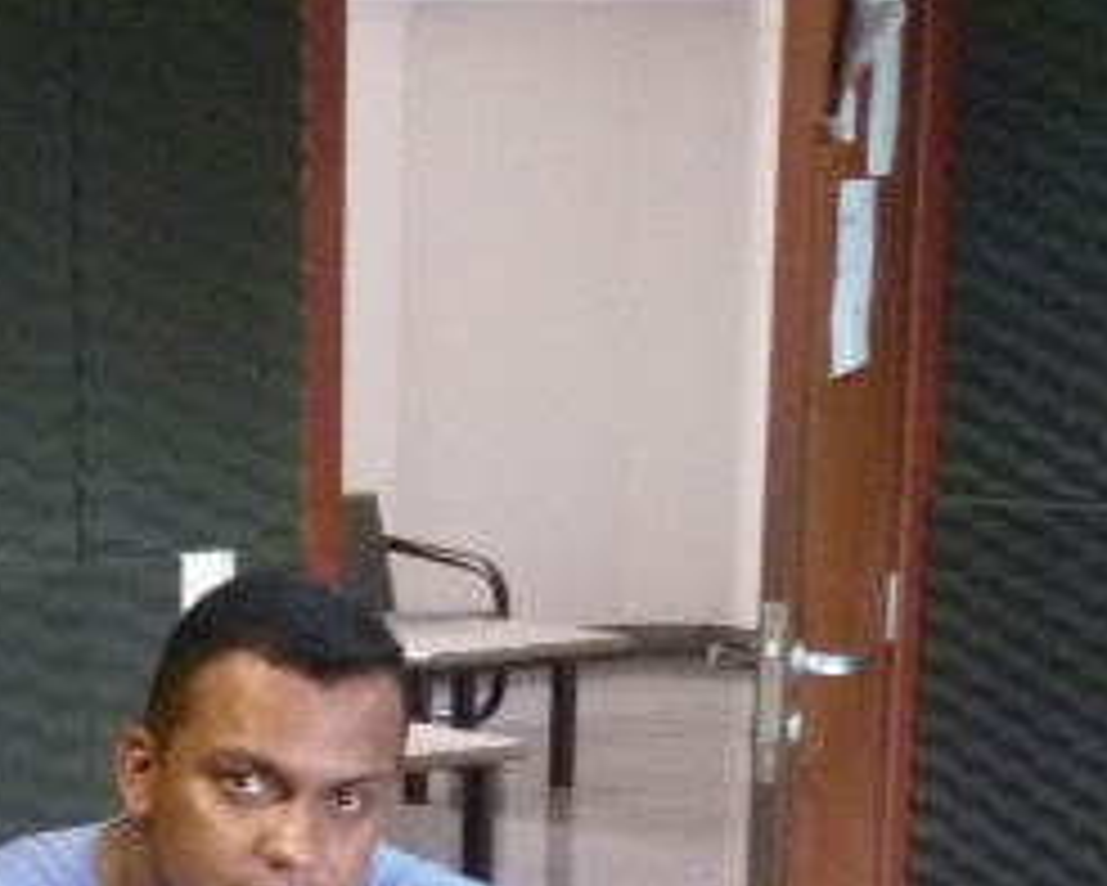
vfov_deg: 14.8
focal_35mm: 100
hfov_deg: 17.8
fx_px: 3278
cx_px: -387
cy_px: 1113
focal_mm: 5
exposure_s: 1/5
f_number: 3.1
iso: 400
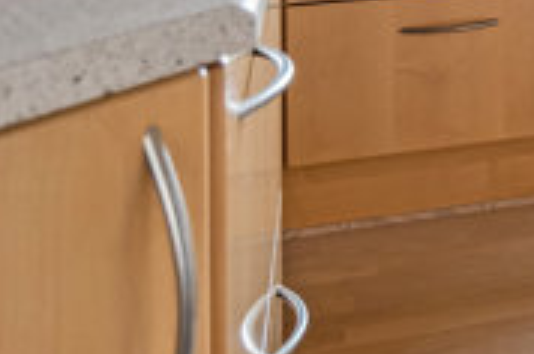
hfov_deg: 18.9
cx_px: 882
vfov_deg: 13.2
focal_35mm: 90
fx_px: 1333
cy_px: -340
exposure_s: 1/50
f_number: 4
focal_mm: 20
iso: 400
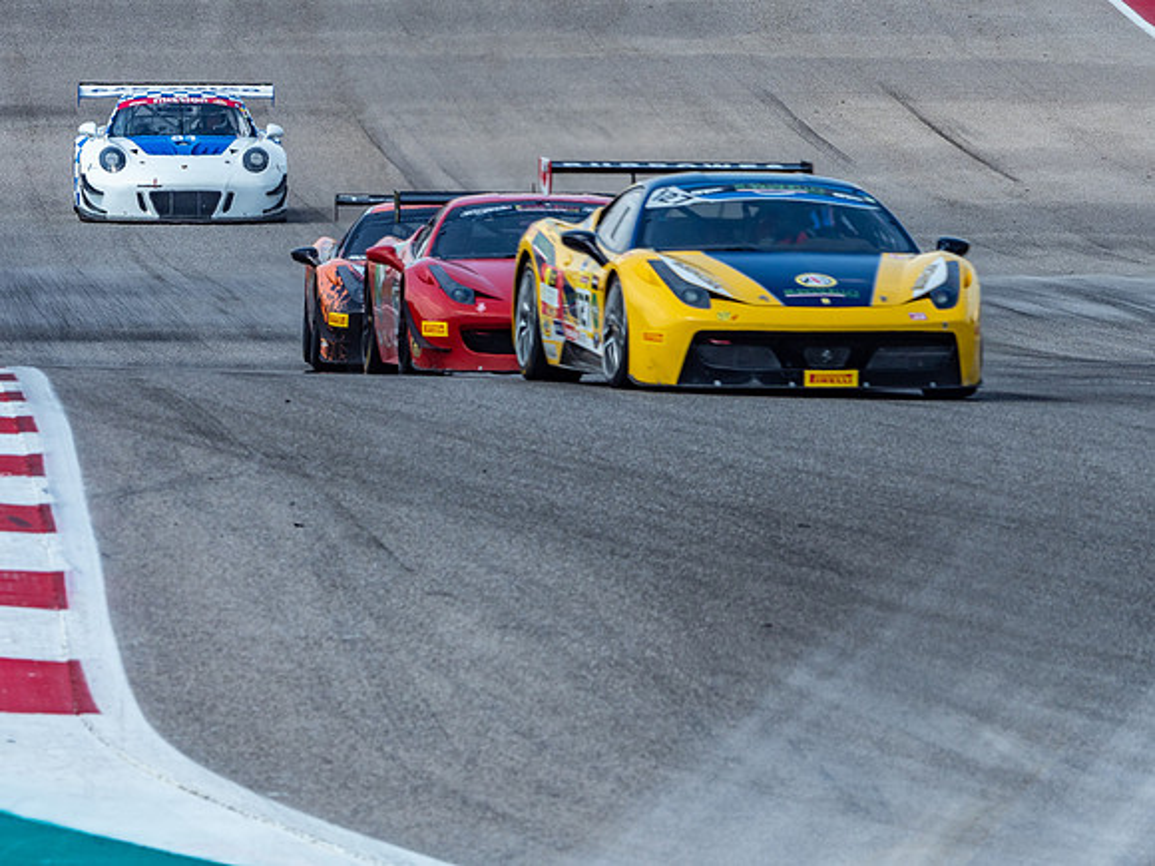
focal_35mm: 708
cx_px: 680
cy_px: 356
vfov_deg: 2.1
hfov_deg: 2.8
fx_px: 23621
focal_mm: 300
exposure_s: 1/250
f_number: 10
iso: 200
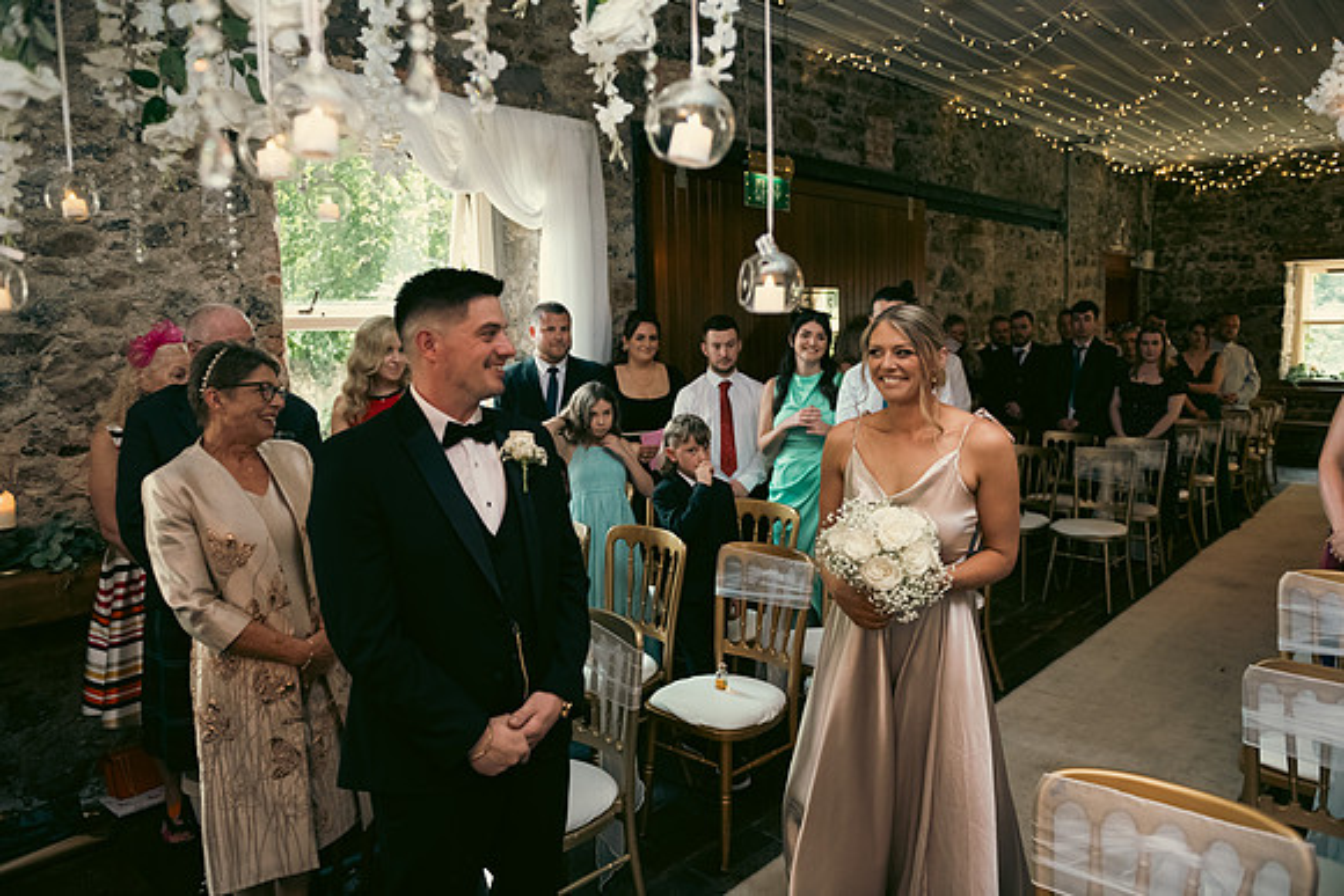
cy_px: 448
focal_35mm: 24
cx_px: 672
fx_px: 896
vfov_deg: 53.2
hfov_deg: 73.7
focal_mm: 24
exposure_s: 1/160
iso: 1250
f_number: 3.5
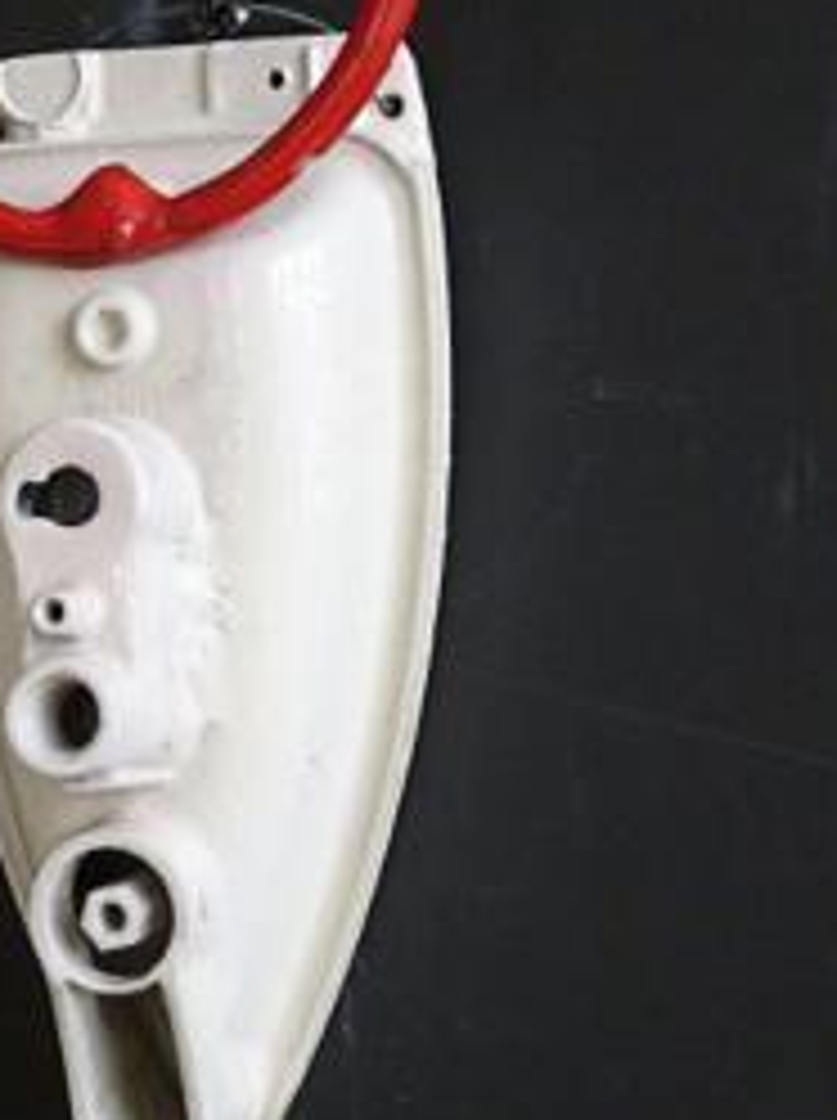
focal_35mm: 103
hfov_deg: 14.3
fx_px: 3329
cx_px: 198
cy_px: 418
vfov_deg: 19.1
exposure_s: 1/13
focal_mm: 11.5
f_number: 4.5
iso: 400
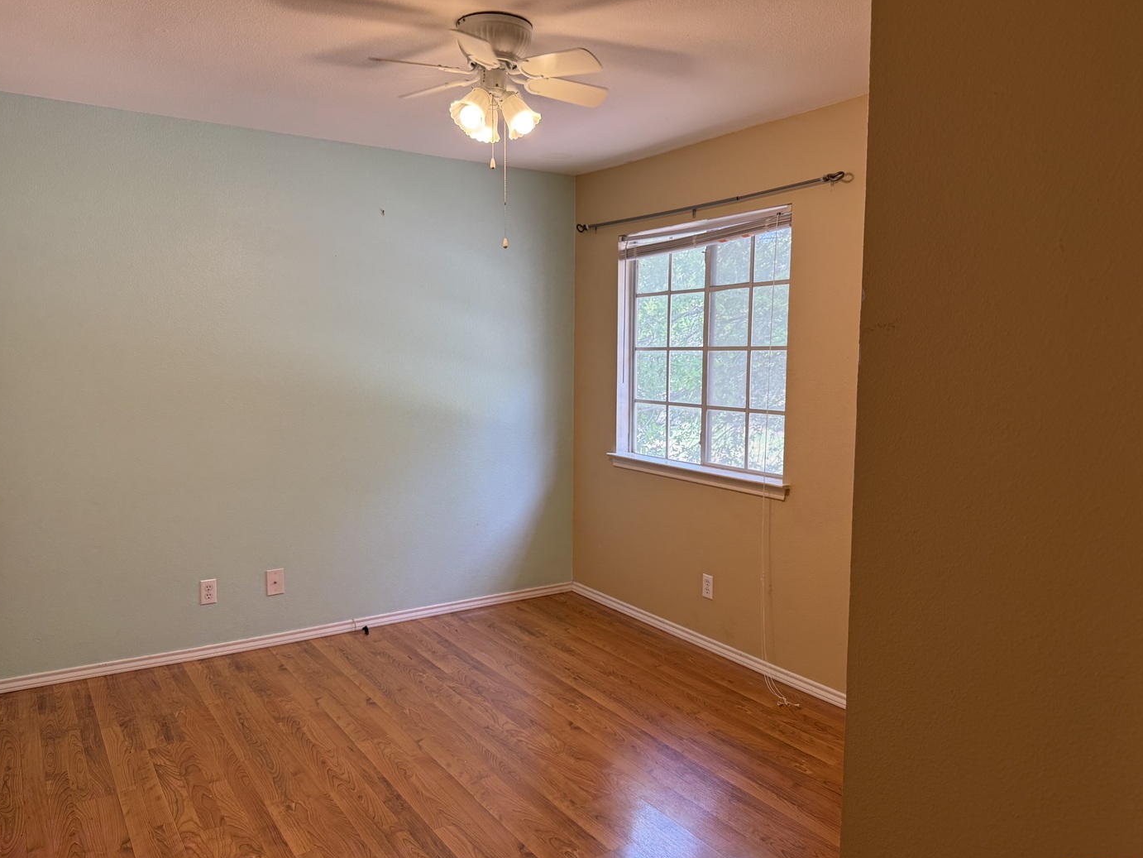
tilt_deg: -5.0
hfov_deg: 69.4
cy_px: 425
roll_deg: -0.2
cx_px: 557
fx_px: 826
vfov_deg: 54.9
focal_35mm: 25
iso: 125
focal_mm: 6.76
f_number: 1.78
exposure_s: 1/120
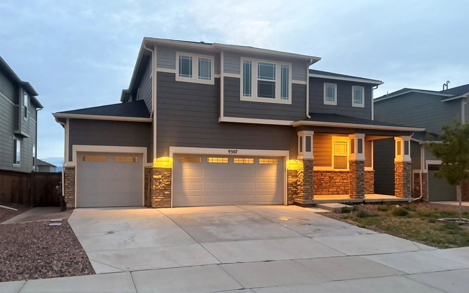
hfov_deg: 66.5
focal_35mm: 28
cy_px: 168
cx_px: 233
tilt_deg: +2.1
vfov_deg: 44.4
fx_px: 358
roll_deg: -0.5
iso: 640
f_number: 1.6
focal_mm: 5.96
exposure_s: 1/40
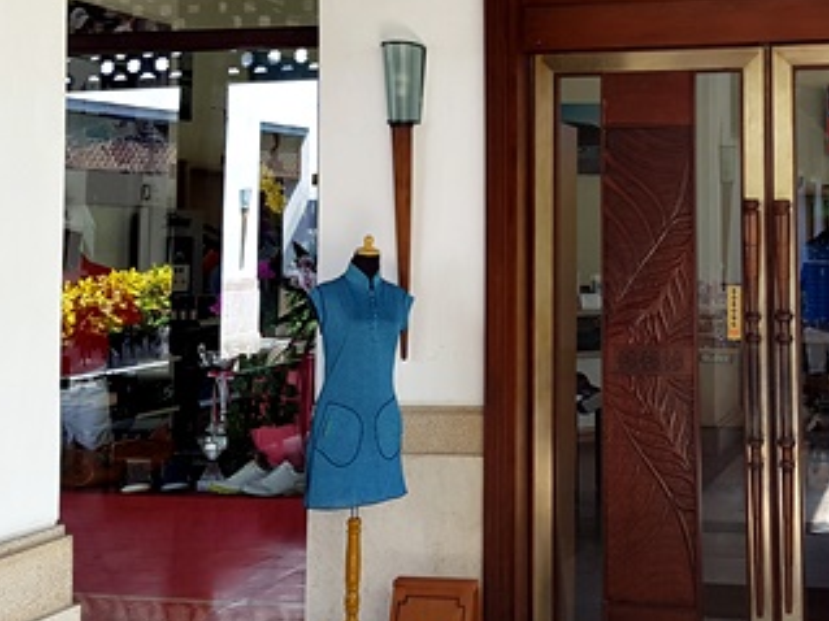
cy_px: 175
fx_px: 1365
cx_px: 670
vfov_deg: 25.4
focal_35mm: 57
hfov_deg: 32.8
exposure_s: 1/219
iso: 50
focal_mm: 4.2
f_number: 1.7
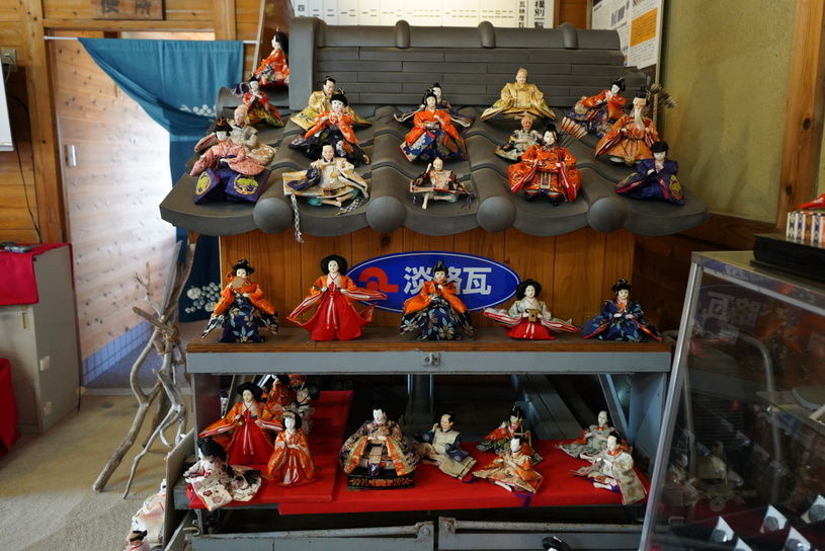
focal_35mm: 28
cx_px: 412
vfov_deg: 46.4
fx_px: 642
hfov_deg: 65.5
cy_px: 276
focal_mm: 28
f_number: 3.5
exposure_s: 1/160
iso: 4000
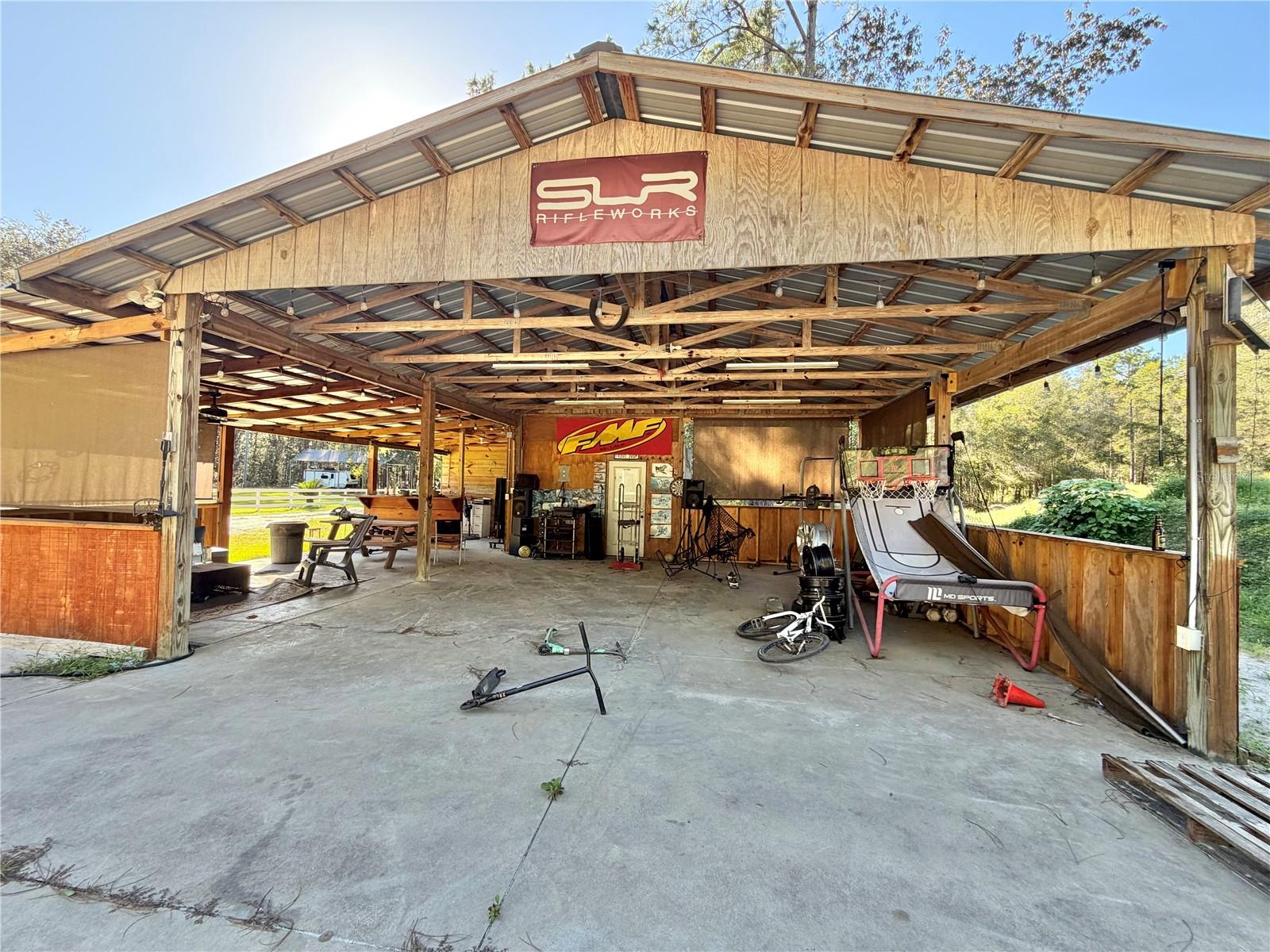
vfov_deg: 85.7
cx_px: 635
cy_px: 476
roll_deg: -0.8
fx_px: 514
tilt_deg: +0.7
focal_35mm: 14
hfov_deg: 102.1
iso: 64
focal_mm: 2.22
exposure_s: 1/121
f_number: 2.2
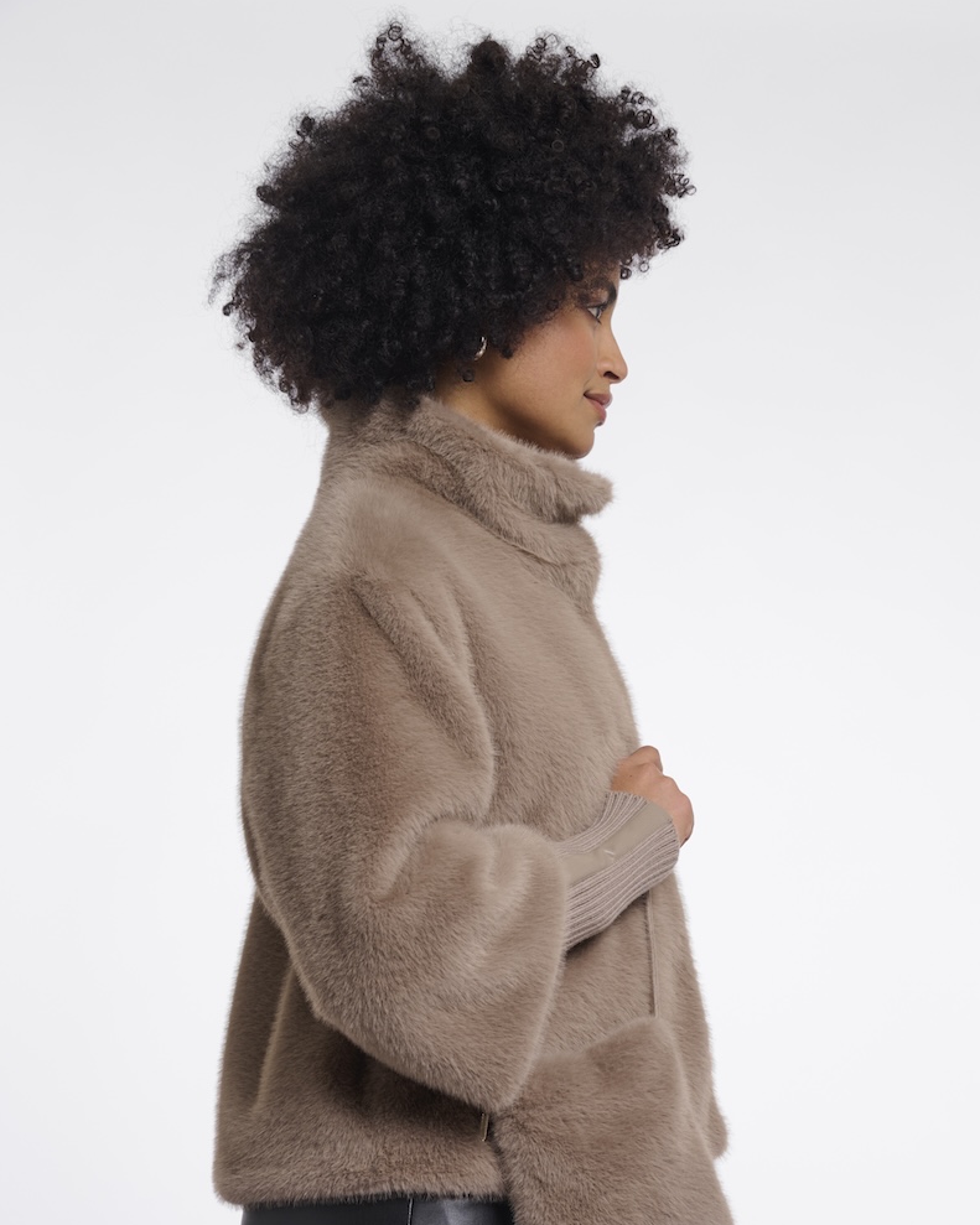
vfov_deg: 25.7
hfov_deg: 20.7
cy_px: 726
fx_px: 2683
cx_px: 494
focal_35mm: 74
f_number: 8
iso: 125
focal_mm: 65
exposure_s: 1/160
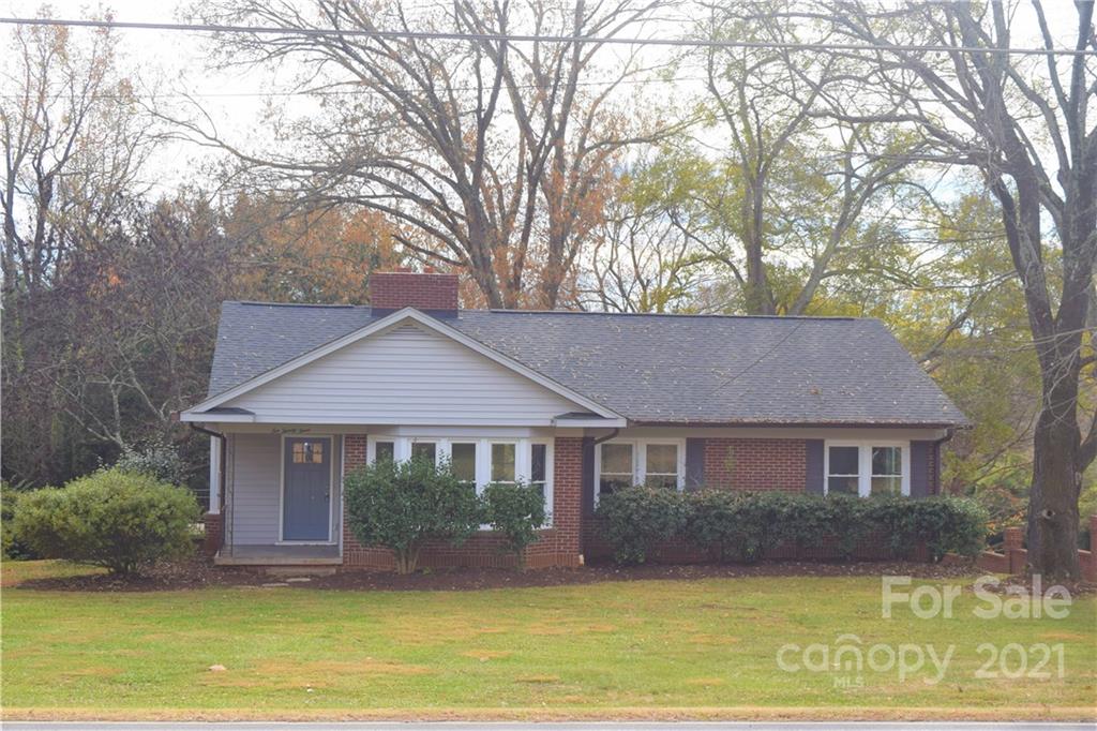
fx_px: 1553
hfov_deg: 38.9
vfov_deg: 26.5
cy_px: 366
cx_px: 548
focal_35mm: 51
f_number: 9
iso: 100
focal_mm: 34
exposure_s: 1/200
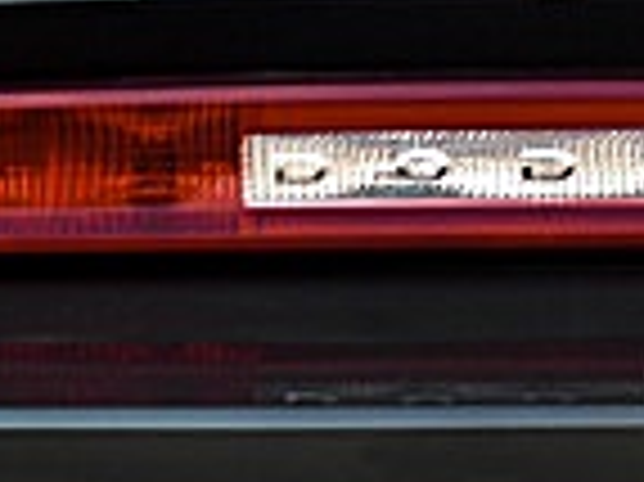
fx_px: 2993
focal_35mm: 161
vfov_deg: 9.2
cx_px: 590
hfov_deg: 12.2
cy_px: 414
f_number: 2.8
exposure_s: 1/80
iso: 50
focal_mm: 6.3
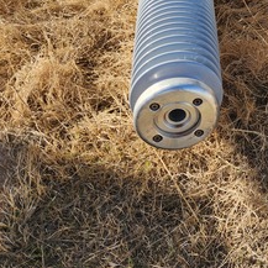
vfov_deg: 26.8
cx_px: 336
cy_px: -10
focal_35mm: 60
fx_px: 526
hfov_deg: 25.2
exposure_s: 1/984
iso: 20
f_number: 1.8
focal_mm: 5.4
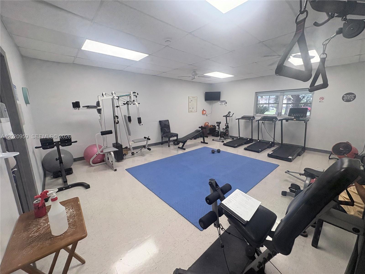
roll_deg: +1.3
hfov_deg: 102.1
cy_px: 137
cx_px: 182
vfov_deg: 85.7
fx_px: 148
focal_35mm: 14
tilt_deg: -10.6
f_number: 2.2
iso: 160
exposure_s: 1/120
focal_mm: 2.22
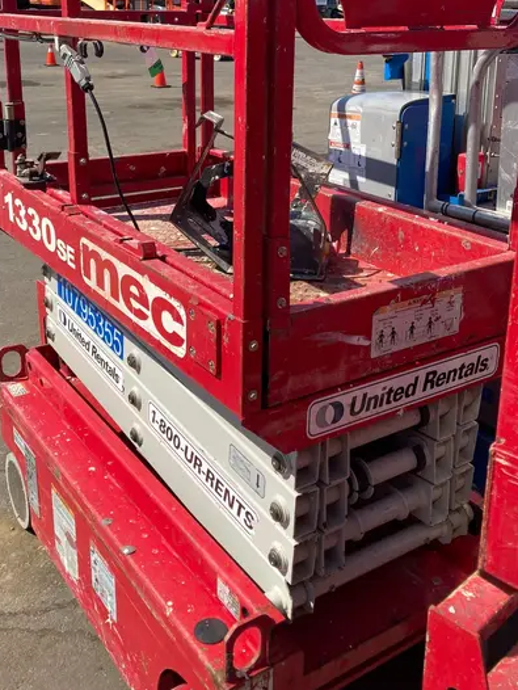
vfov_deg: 47.2
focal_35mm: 39
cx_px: 260
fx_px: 778
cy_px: 239
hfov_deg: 36.8
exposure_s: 1/1389
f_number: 1.8
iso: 20
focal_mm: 3.99
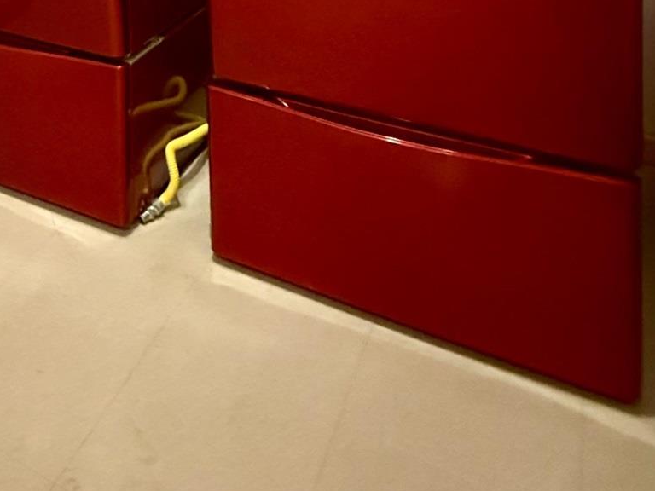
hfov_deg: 41.3
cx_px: 65
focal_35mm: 42
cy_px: -247
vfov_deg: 25.6
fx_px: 795
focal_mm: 2.22
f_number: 2.2
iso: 2000
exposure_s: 1/30
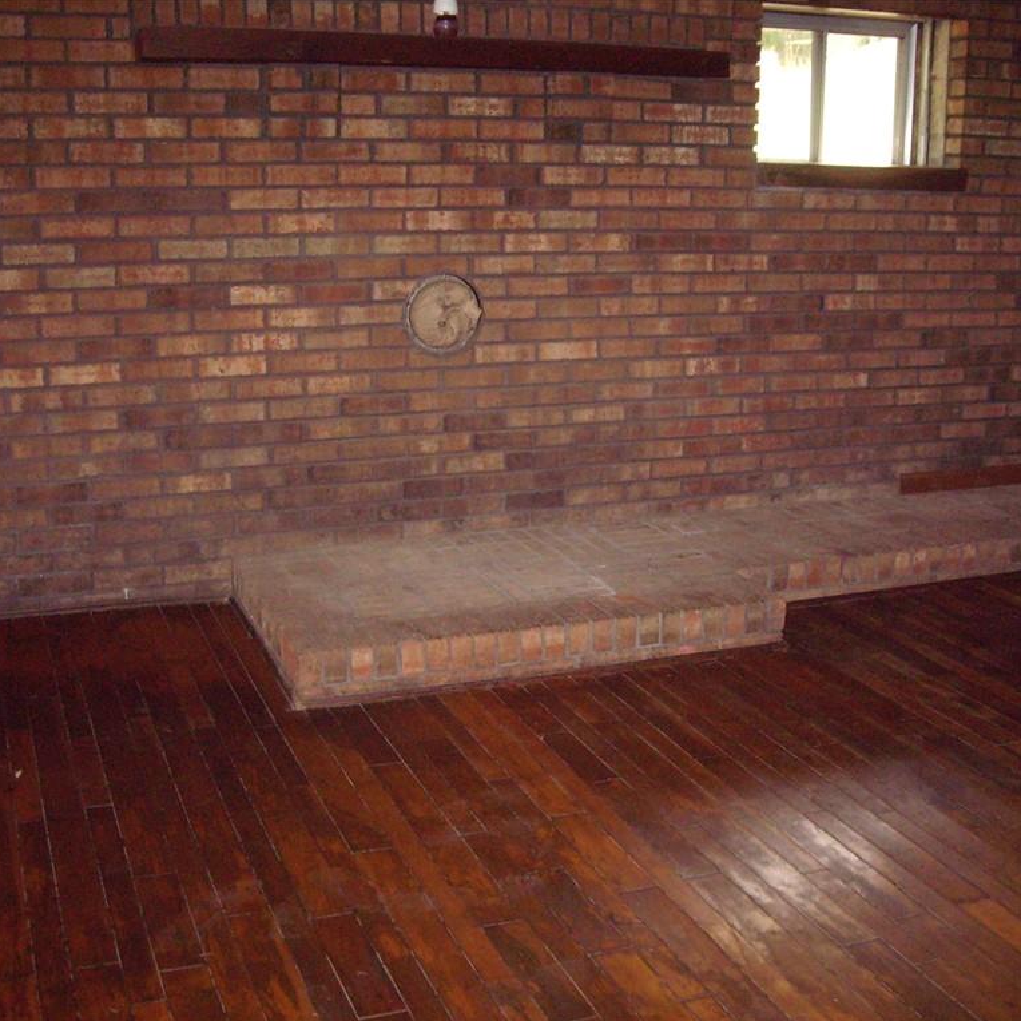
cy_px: 510
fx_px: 1502
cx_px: 552
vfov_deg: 37.6
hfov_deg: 37.5
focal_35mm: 45
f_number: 2.7
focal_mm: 6.2
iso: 400
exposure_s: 1/40
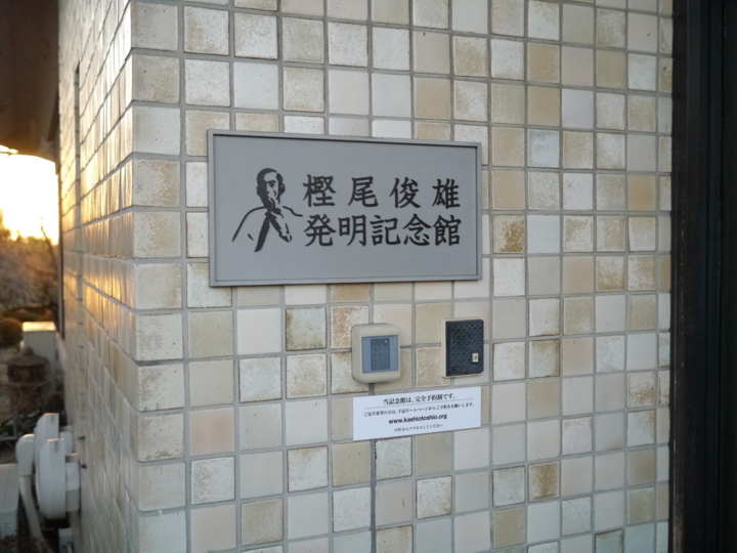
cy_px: 276
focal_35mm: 40
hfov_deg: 46.8
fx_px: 852
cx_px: 368
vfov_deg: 36.0
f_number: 2
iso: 1600
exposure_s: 1/1300
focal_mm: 20
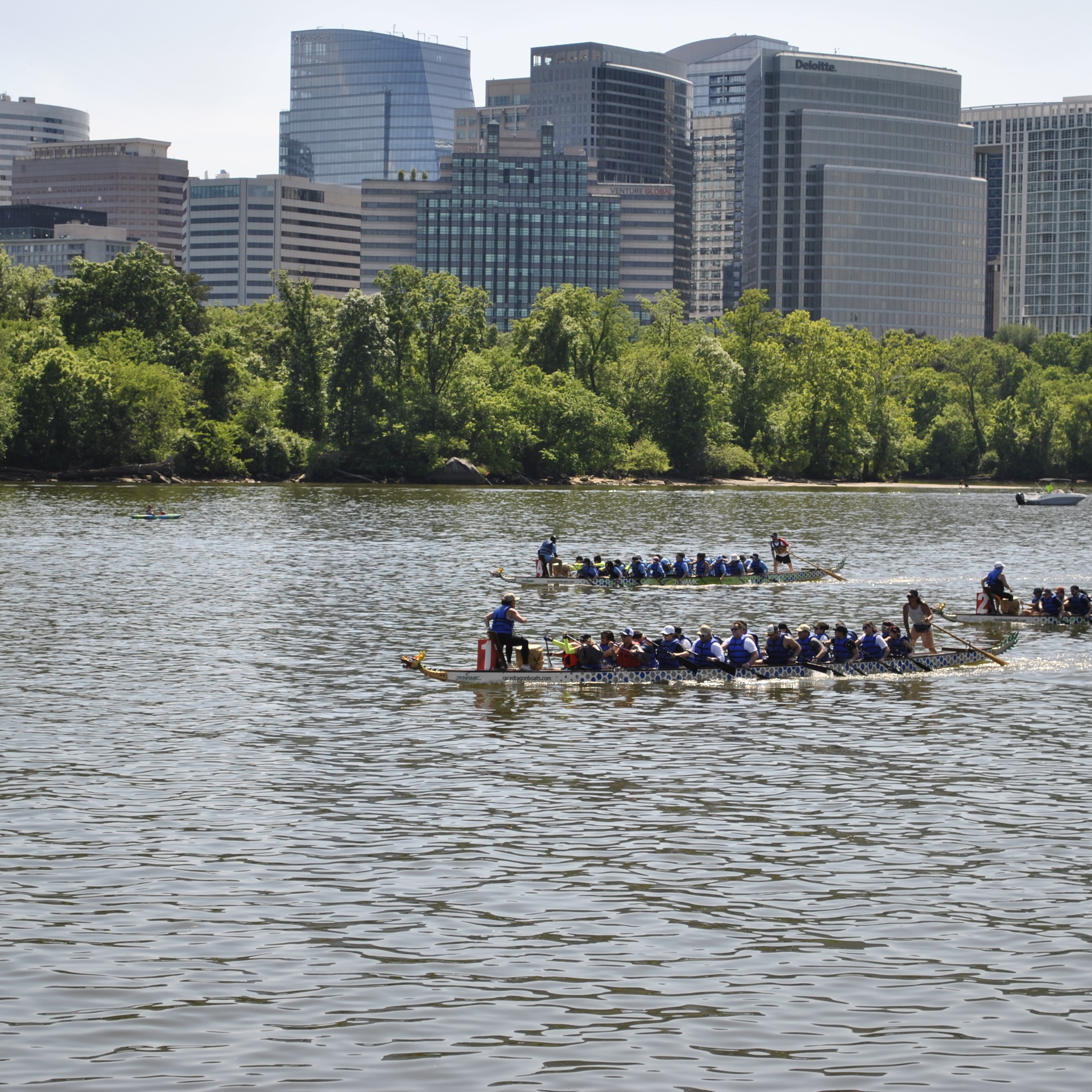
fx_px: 3092
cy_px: 549
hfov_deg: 20.0
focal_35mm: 87
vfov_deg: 20.0
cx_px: 545
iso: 100
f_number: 5.3
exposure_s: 1/500
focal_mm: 45
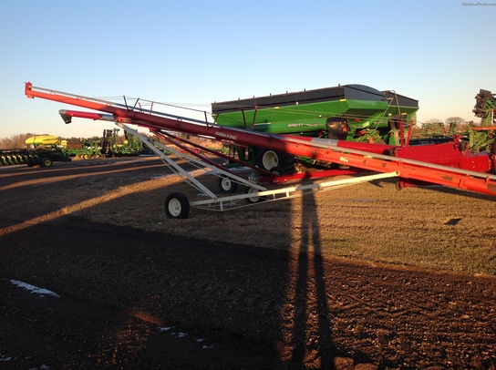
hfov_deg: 52.7
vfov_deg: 40.6
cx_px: 248
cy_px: 185
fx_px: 501
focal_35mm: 35
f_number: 2.4
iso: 50
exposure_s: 1/512
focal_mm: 4.28
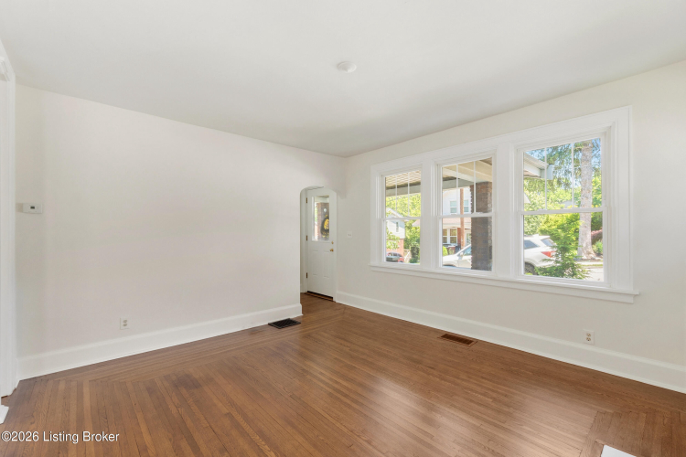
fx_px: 286
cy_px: 228
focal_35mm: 15
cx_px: 343
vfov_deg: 77.3
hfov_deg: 100.4
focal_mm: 10
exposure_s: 1/5
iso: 400
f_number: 6.3
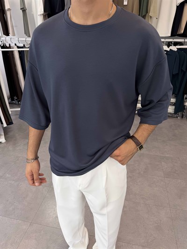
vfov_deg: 71.6
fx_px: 173
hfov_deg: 56.8
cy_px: 124
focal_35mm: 24
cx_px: 94
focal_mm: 6.76
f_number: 1.78
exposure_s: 1/271
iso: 64
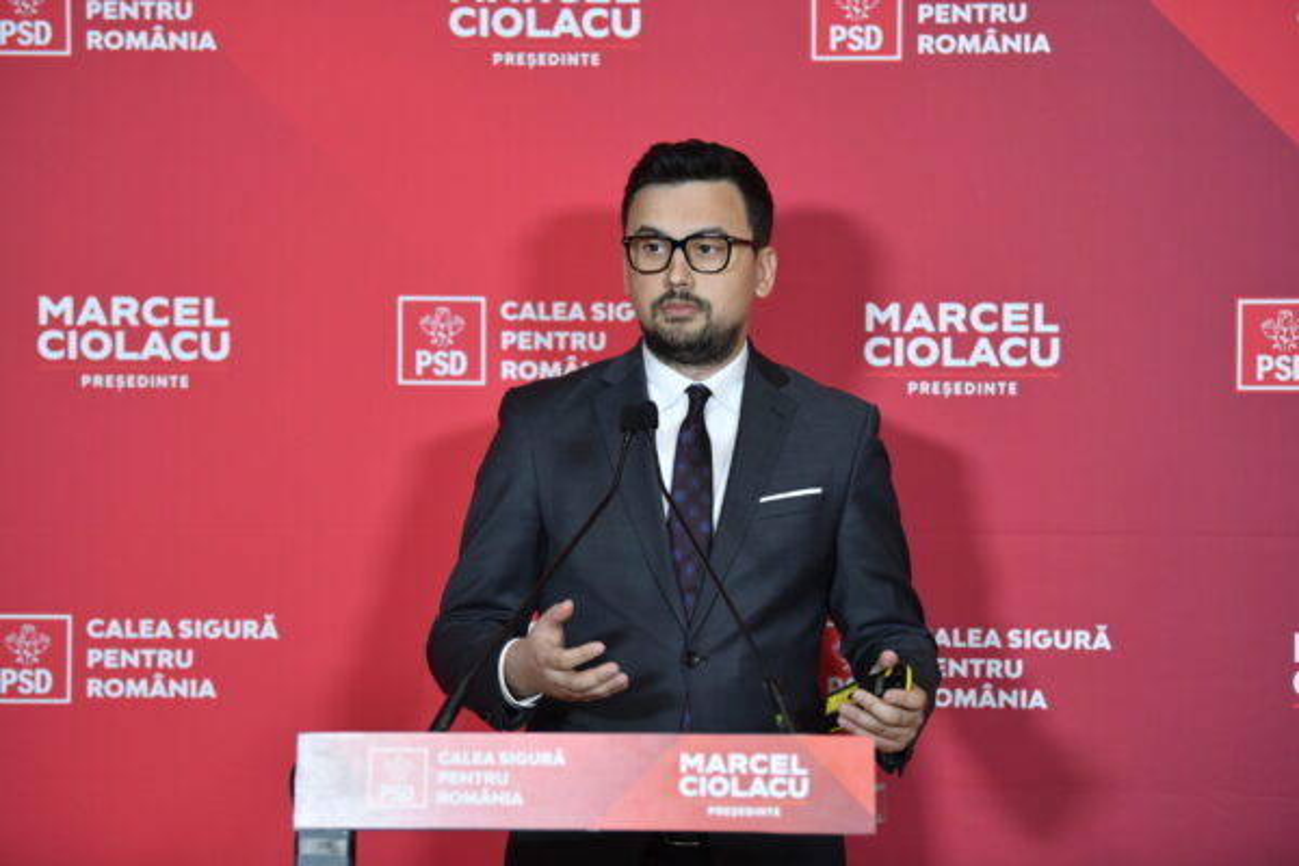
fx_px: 3788
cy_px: 433
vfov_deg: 13.0
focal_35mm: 105
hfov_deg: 19.5
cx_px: 650
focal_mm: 105
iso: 1250
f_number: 2.8
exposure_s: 1/200
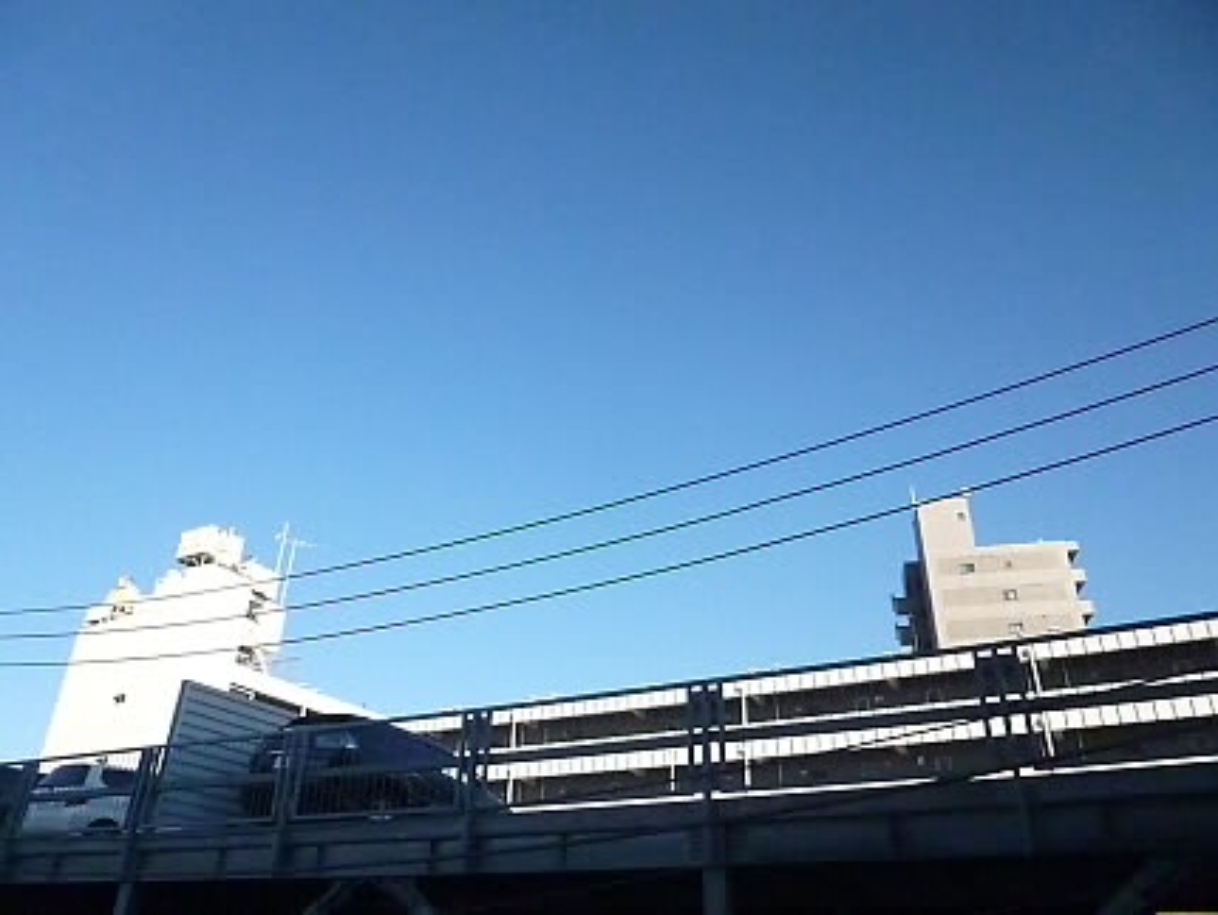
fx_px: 880
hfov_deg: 69.4
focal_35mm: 25
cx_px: 609
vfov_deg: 54.9
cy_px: 458
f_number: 9
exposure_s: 1/1600
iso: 1600
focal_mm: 4.5
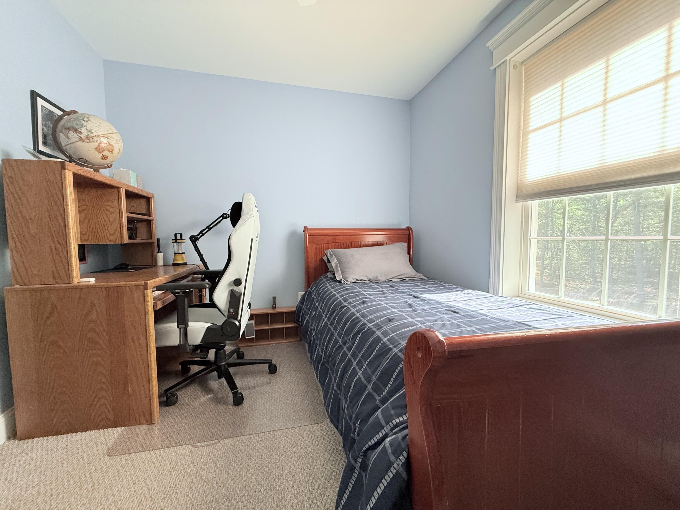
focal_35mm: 14
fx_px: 275
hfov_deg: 102.1
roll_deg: -0.3
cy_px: 255
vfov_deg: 85.7
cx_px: 340
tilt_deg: -4.1
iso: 320
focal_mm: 2.22
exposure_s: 1/99
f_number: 2.2
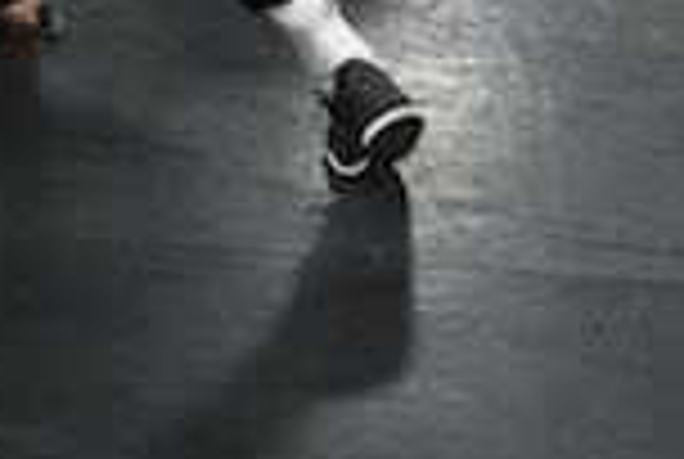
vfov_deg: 10.9
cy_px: -475
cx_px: -472
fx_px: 2189
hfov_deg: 15.7
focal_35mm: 115
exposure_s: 1/320
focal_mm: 25
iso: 8000
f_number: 3.5
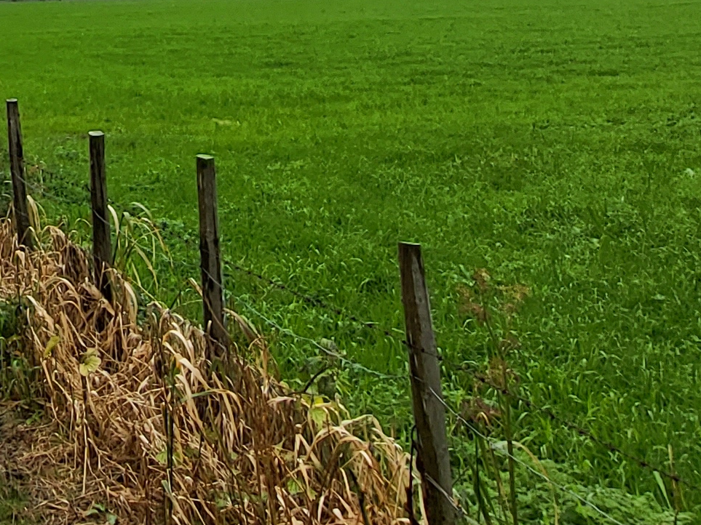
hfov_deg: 29.7
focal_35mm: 54
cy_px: -302
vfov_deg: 21.7
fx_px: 1093
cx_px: -170
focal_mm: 1.74
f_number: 2.2
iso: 32
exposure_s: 1/1297
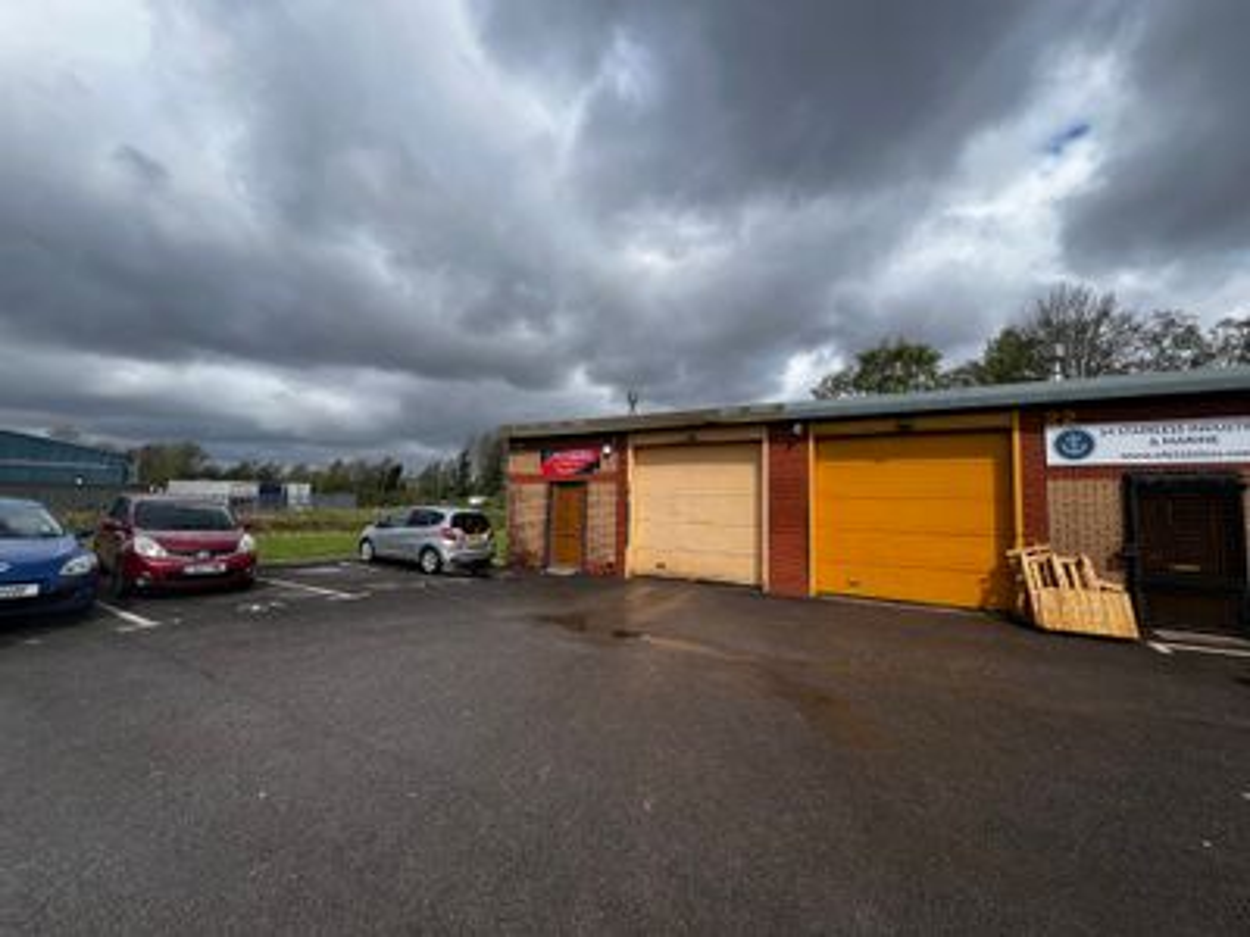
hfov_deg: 106.2
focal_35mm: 13
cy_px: 468
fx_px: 469
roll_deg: -0.7
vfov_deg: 89.9
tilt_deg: +4.2
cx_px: 625
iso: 32
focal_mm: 1.57
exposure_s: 1/1647
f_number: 1.8
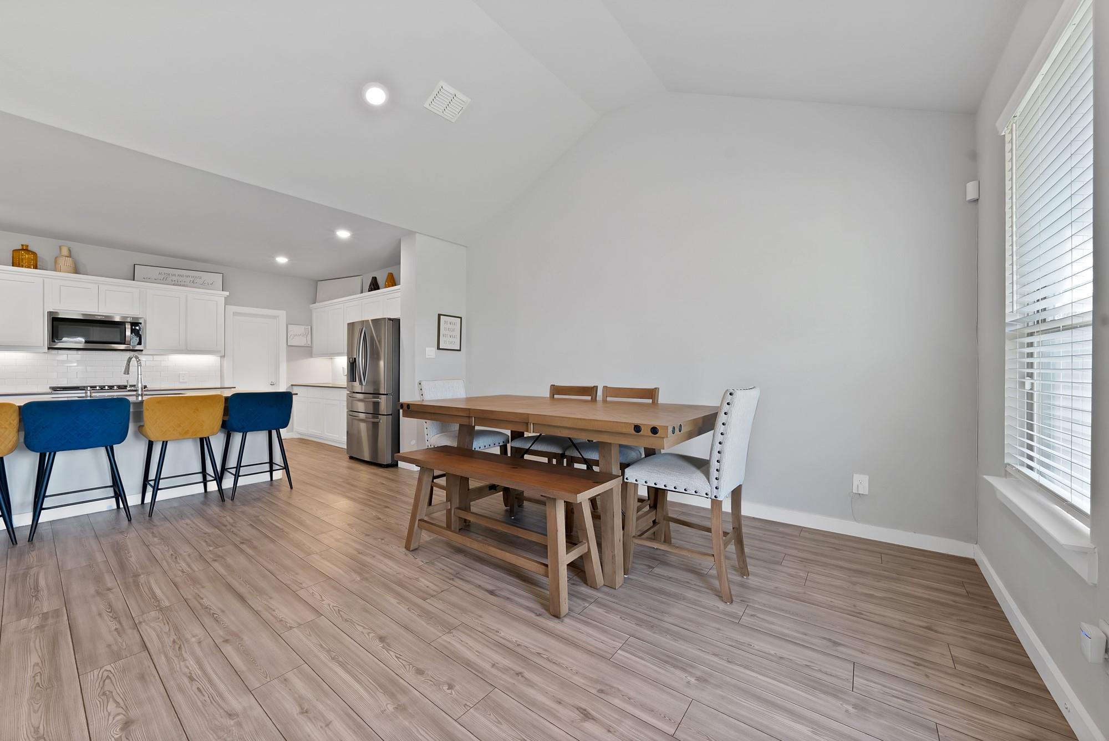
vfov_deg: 90.1
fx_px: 370
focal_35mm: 12
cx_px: 554
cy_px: 370
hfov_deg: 112.6
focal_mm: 12
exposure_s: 1/3
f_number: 9
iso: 640
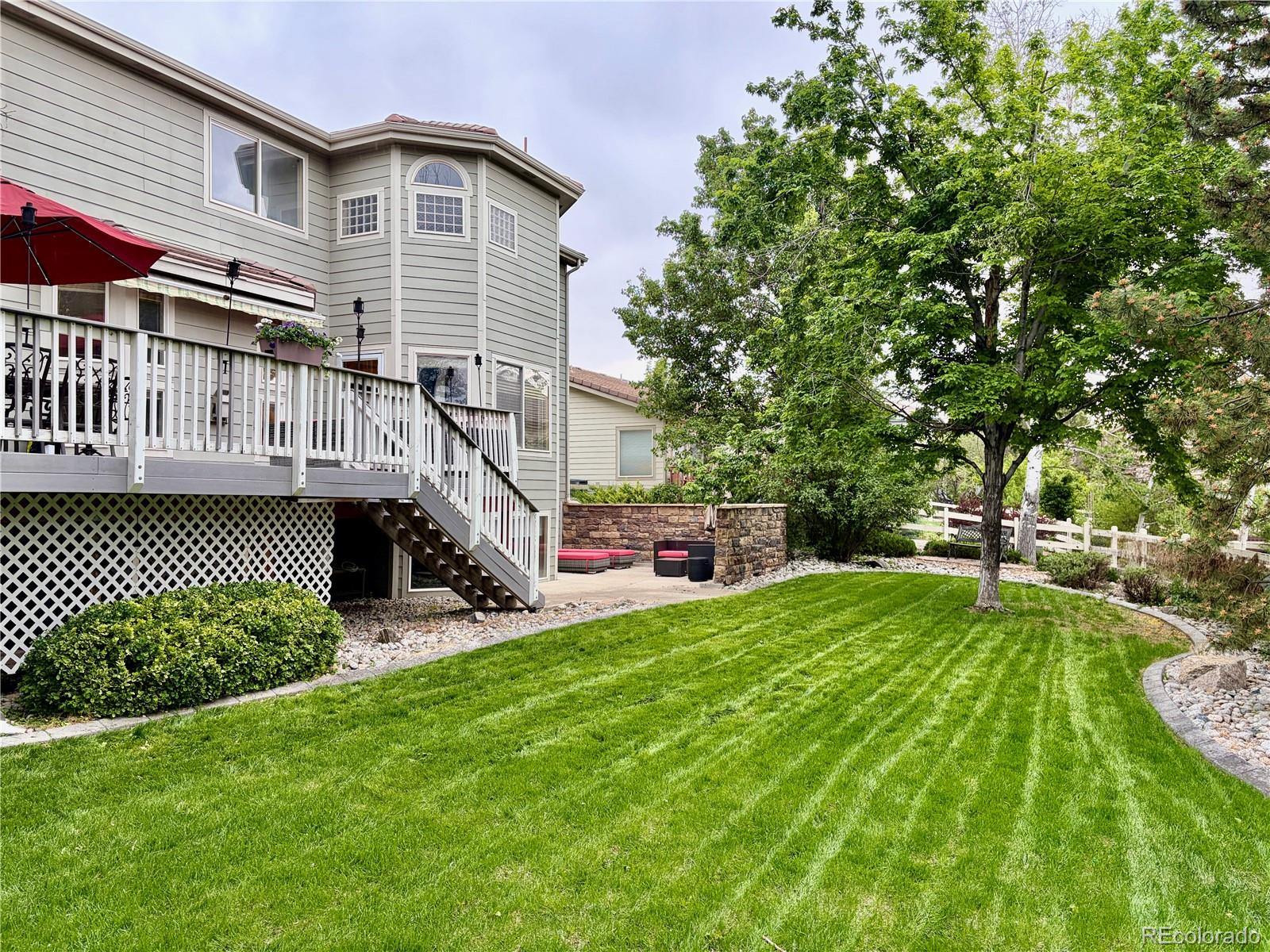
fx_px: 954
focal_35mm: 26
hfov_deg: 67.3
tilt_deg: +0.8
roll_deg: +0.0
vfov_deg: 53.1
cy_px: 476
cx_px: 635
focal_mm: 5.96
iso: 80
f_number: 1.6
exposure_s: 1/198
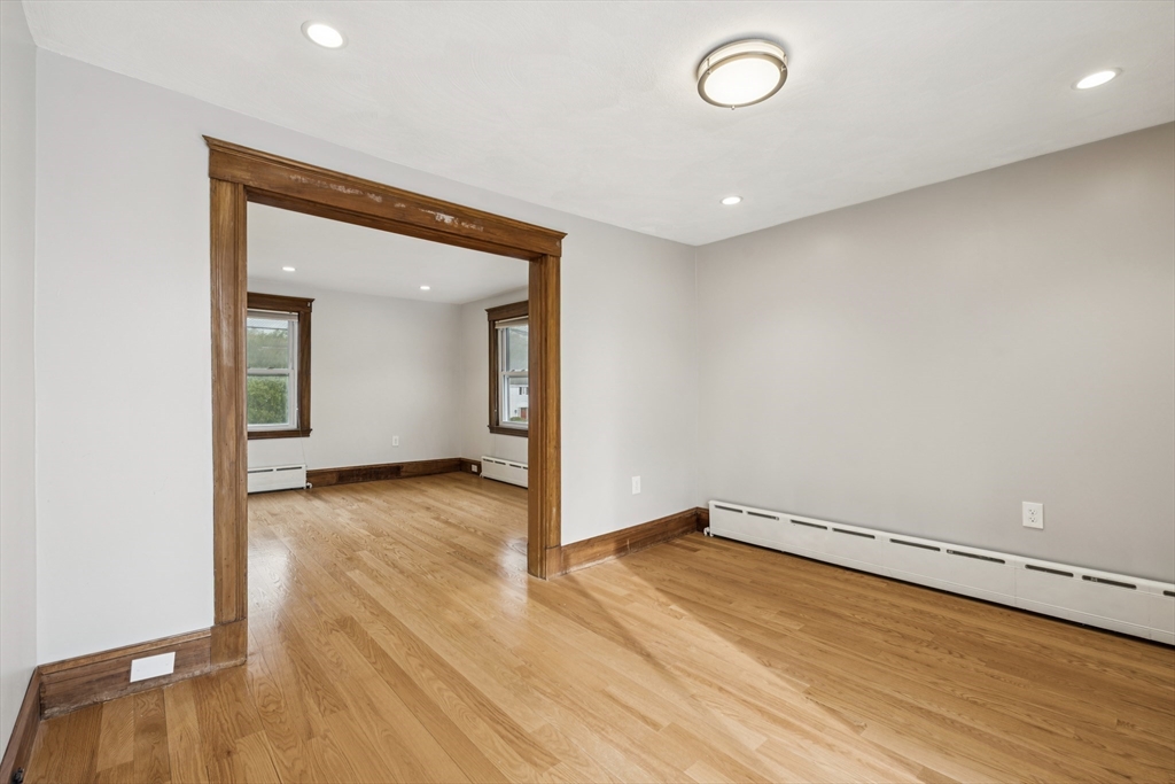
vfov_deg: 73.8
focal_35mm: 16
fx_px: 522
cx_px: 588
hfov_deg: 96.7
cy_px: 392
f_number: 8
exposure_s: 1/4
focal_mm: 16
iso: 100
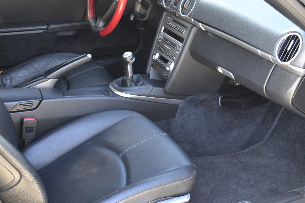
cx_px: 157
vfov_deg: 25.5
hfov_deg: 37.5
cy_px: 86
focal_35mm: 53
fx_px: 449
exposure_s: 1/60
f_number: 4.2
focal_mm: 26
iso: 900
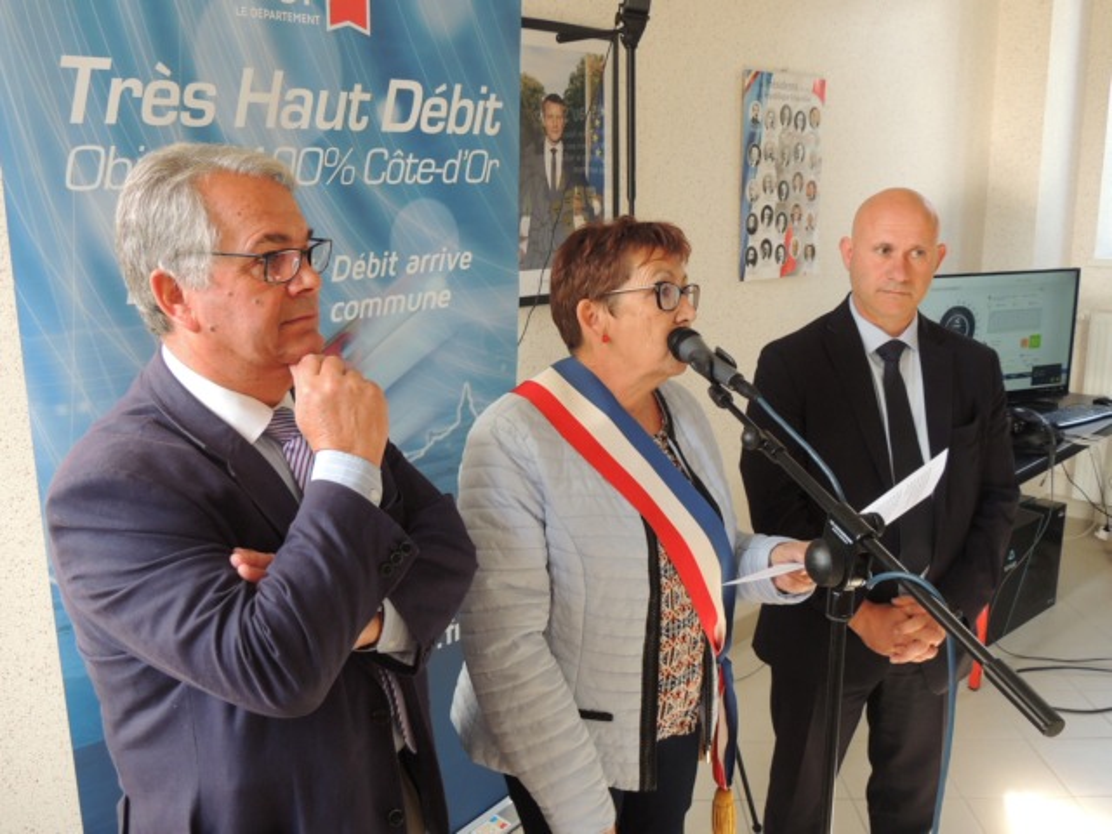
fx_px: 1060
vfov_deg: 42.9
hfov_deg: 55.4
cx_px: 556
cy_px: 417
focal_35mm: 33
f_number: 3.2
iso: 250
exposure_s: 1/50
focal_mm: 5.8
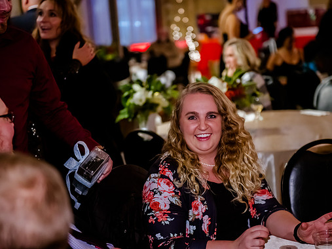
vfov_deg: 19.1
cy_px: 123
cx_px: 179
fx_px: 738
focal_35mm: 77
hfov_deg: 25.3
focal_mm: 70
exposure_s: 1/200
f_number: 2.8
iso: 5000
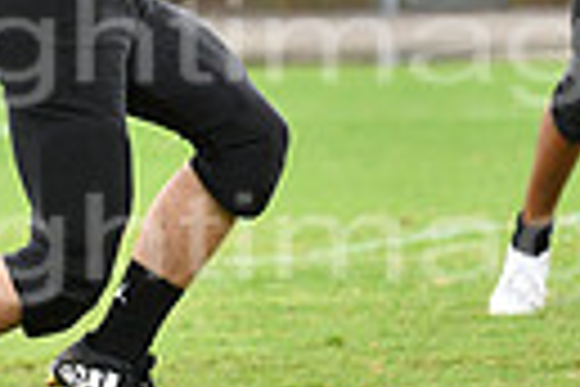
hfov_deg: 2.2
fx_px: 15192
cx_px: 157
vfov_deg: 1.5
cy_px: -47
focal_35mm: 943
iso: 800
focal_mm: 140
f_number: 3.5
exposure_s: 1/1600
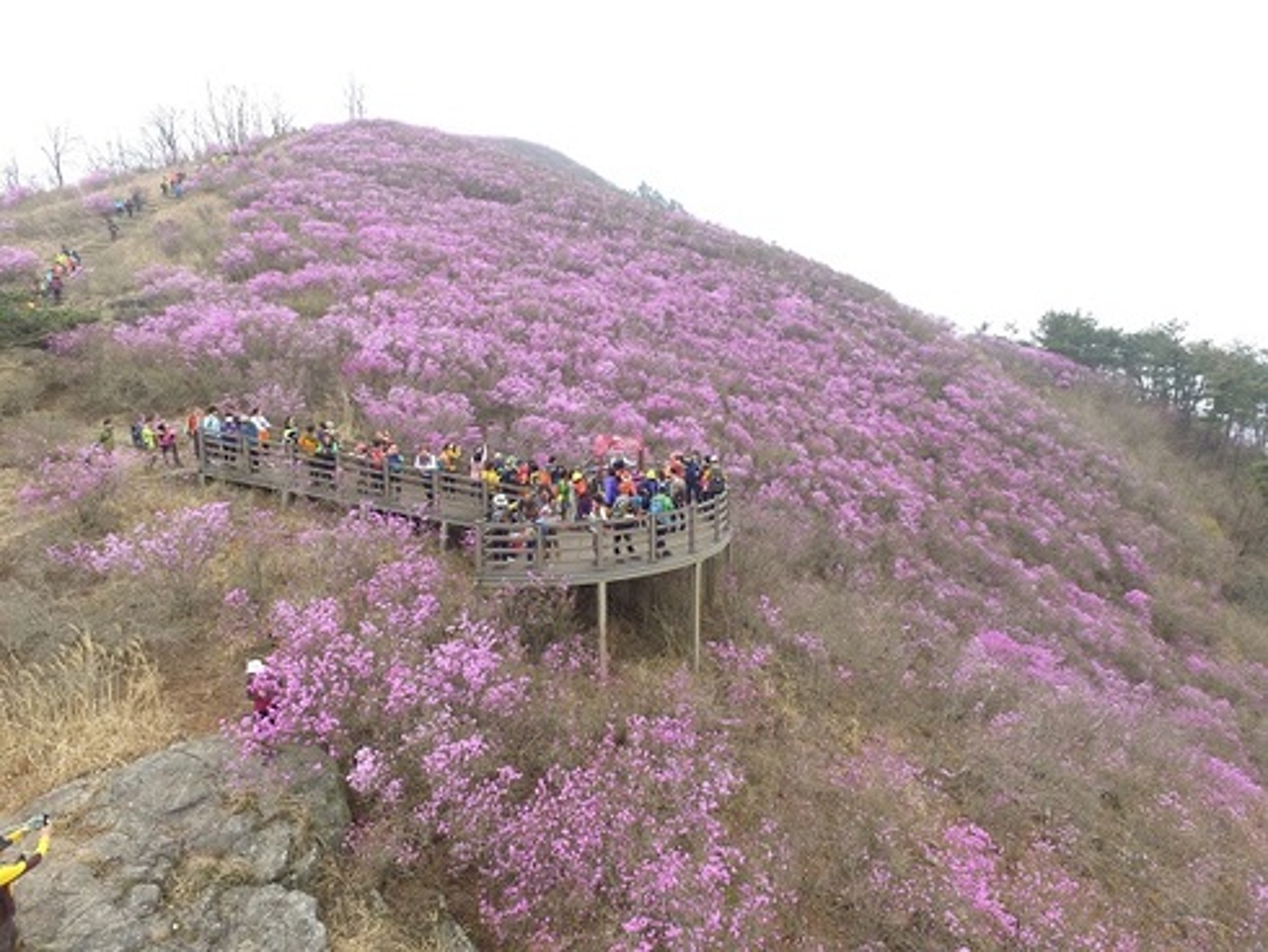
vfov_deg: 66.0
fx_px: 733
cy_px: 476
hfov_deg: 81.7
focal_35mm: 20
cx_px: 634
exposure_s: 1/260
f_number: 2.8
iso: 100
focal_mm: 3.61
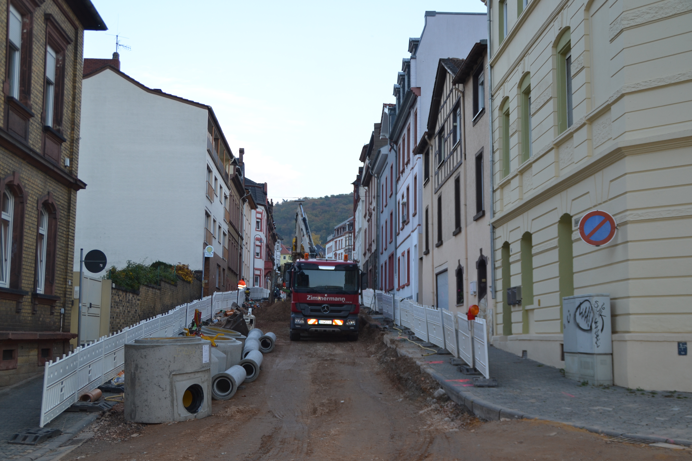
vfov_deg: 31.9
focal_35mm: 42
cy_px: 230
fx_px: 807
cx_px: 346
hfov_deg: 46.4
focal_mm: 28
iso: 200
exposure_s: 1/125
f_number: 4
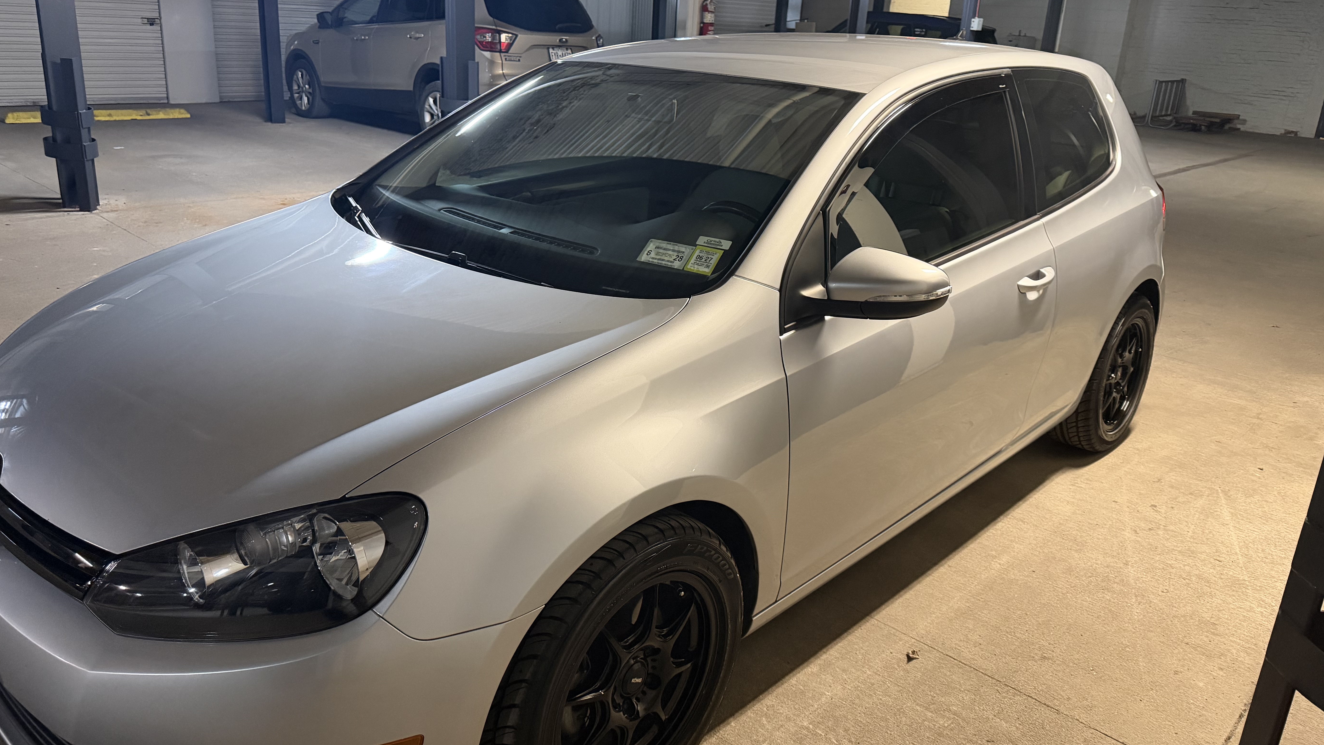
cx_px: 673
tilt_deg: -18.5
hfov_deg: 69.9
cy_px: 334
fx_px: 948
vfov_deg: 42.8
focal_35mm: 27
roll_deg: -3.2
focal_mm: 6.76
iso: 640
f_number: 1.78
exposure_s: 1/60
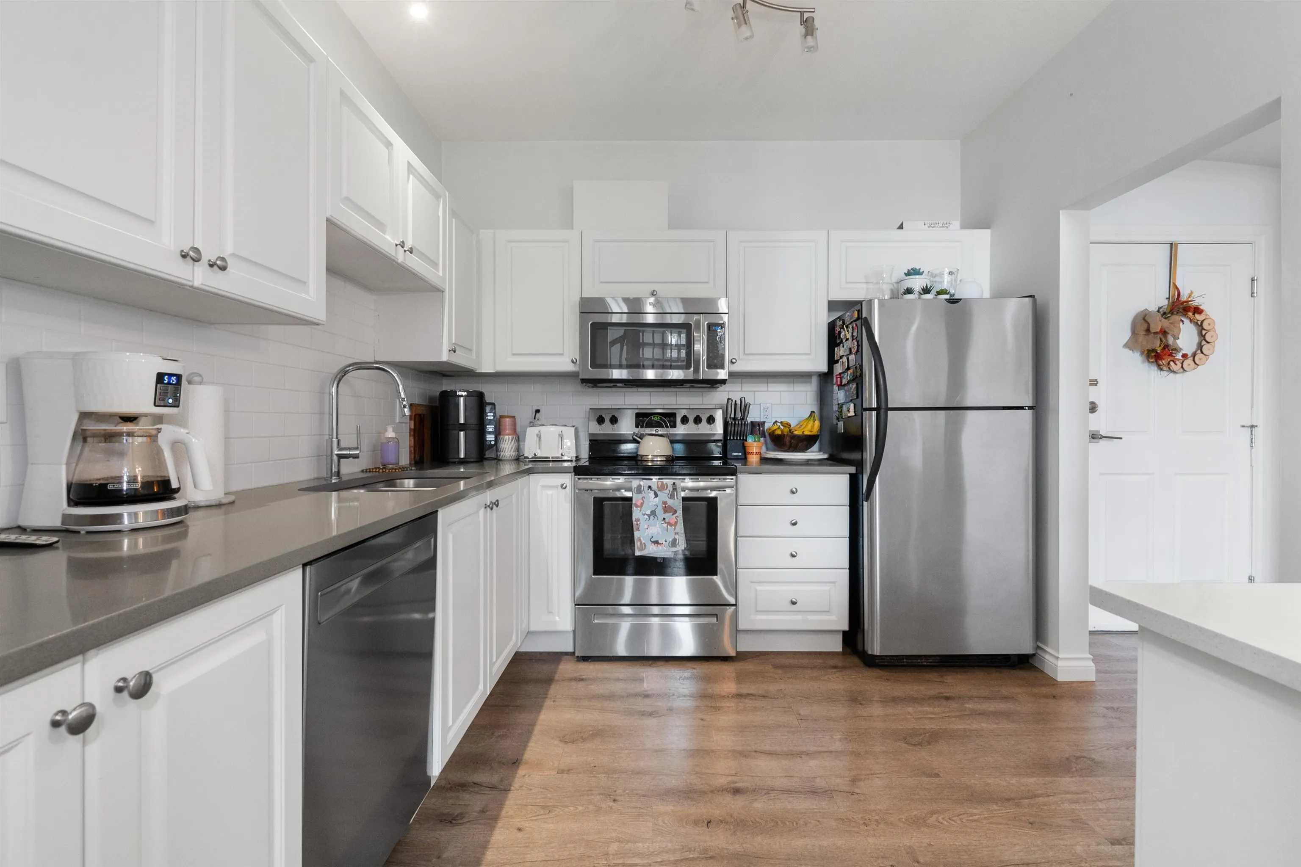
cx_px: 650
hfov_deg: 100.4
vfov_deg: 77.3
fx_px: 542
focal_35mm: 15
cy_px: 434
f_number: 7.1
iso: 320
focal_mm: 10
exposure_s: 1/10
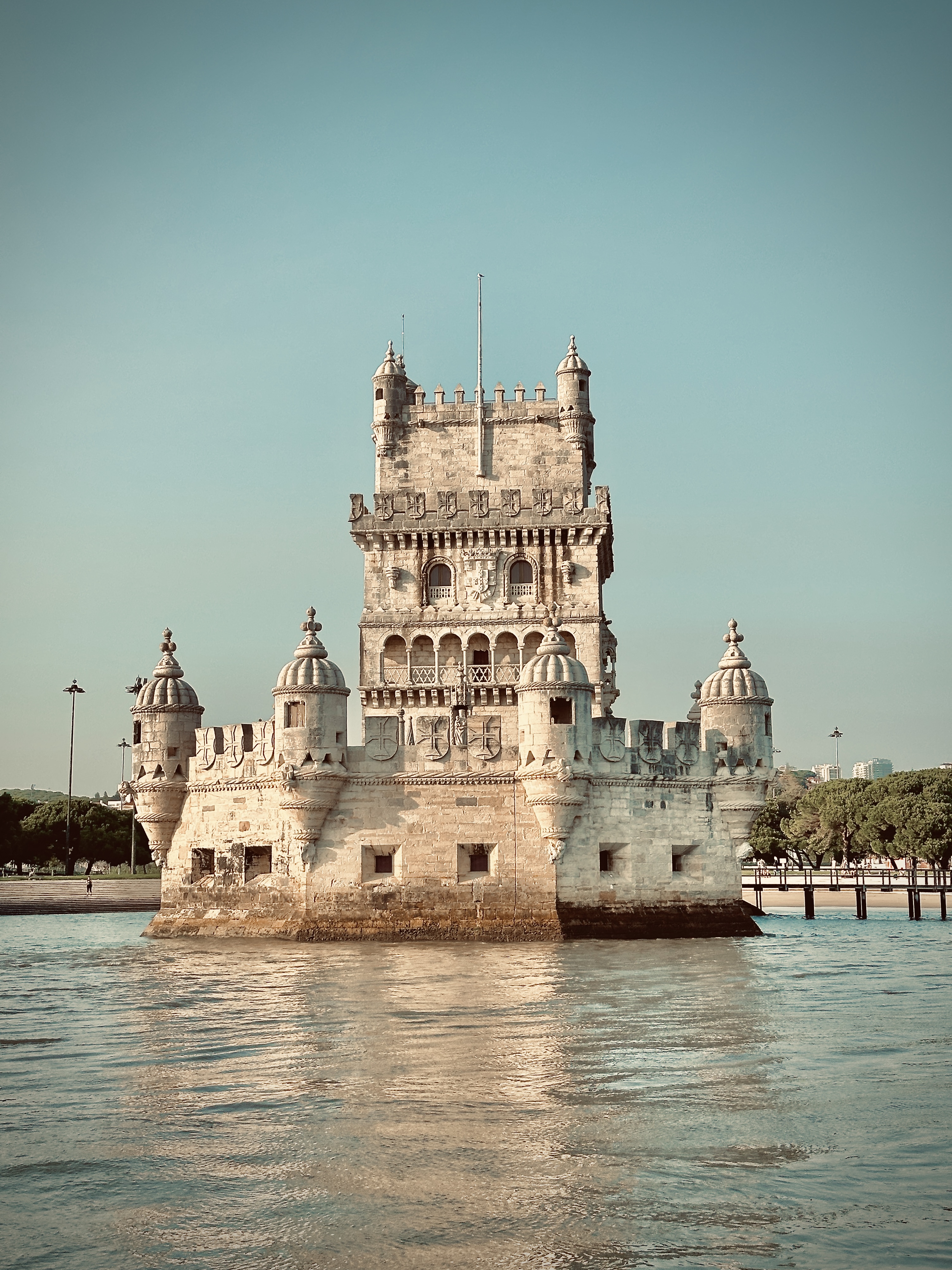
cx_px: 476
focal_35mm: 48
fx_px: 1760
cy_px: 635
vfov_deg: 39.7
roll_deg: -0.3
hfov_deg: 30.3
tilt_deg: +9.3
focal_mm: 6.86
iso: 64
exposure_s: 1/3367
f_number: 1.78
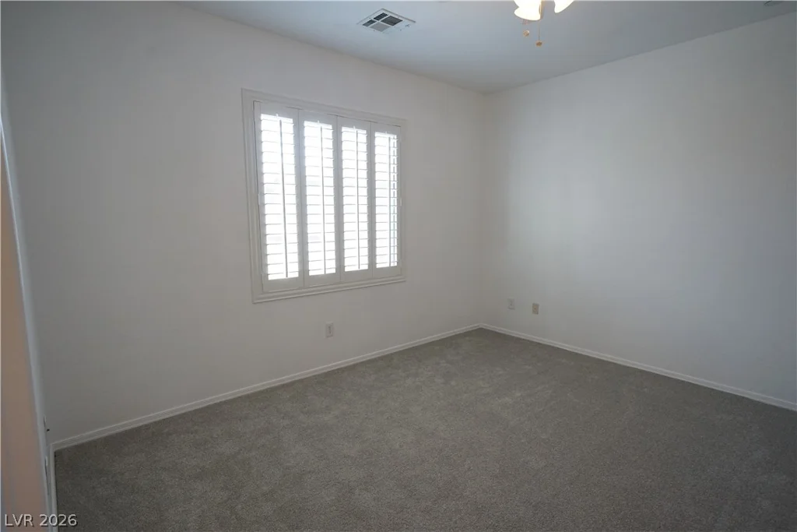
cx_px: 398
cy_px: 266
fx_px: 421
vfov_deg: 64.6
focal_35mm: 19
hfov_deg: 86.9
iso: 3200
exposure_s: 1/250
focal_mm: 19
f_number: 5.6
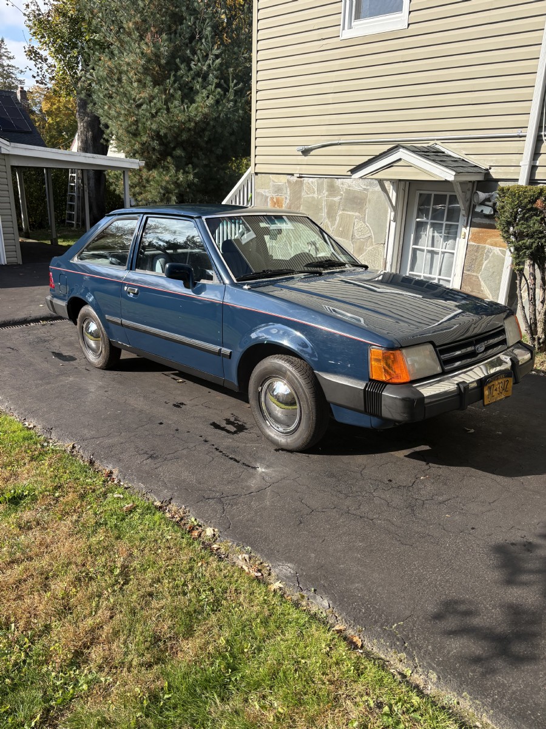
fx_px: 547
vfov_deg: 67.3
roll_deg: +0.5
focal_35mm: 26
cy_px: 364
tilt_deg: -18.5
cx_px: 273
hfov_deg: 53.1
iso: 50
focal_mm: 5.96
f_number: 1.6
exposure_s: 1/1799
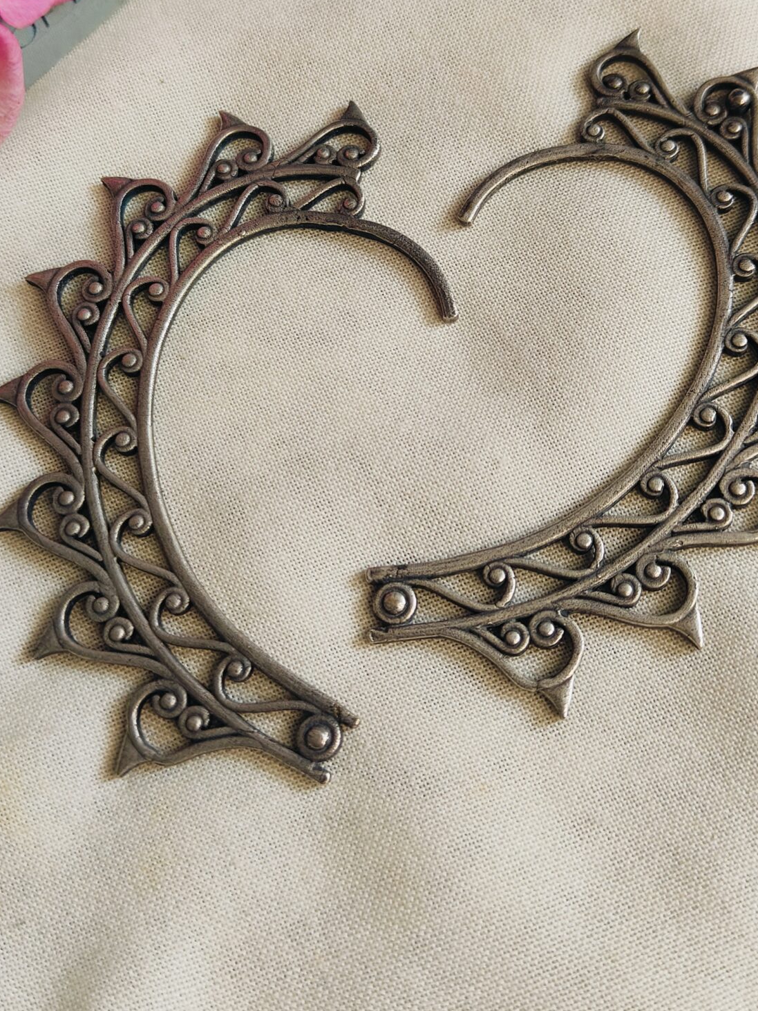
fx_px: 1226
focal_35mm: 42
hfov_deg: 34.3
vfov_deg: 44.2
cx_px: 437
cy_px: 348
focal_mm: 5.59
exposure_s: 1/100
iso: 160
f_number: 1.8
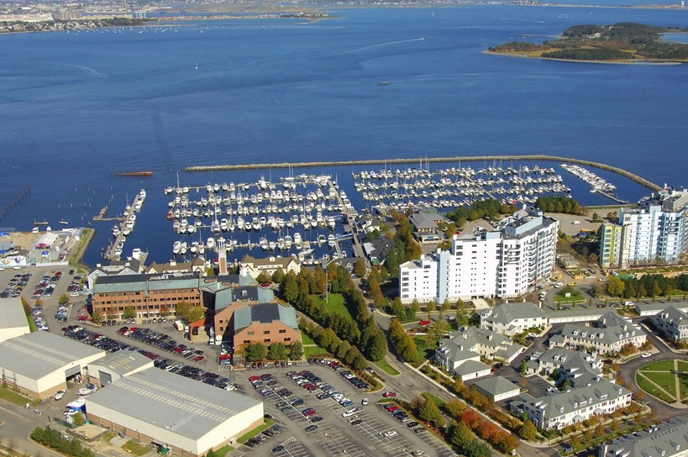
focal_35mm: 45
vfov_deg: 29.8
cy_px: 256
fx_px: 859
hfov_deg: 43.6
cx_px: 390
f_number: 8.5
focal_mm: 24
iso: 400
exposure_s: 1/1000
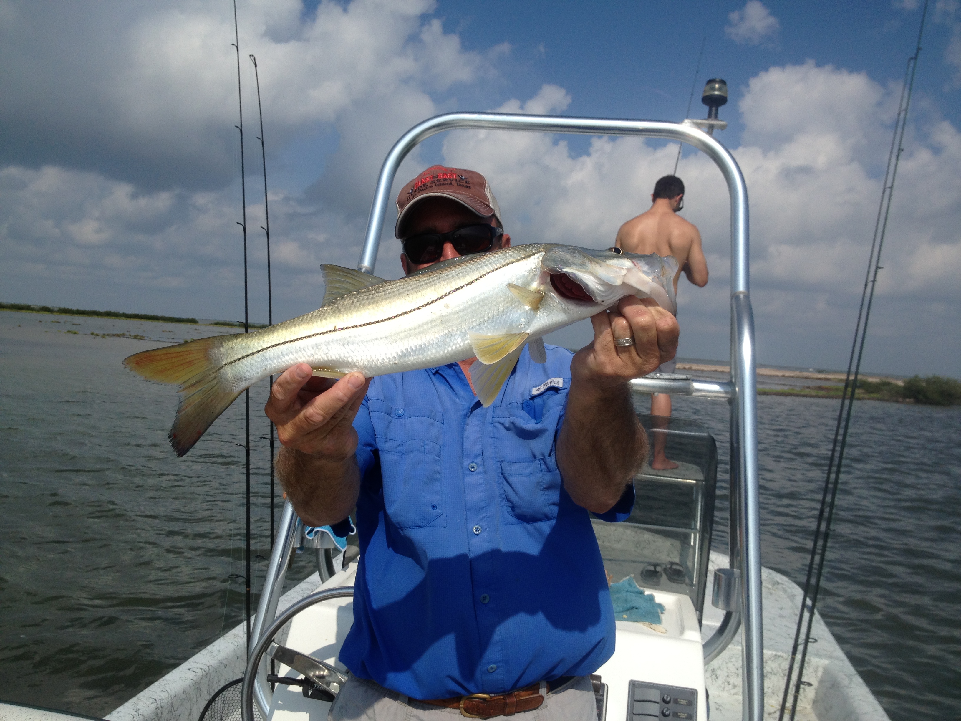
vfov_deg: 40.7
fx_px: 972
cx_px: 480
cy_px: 360
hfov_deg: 52.6
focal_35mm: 35
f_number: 2.4
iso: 50
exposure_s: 1/3953
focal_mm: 4.28
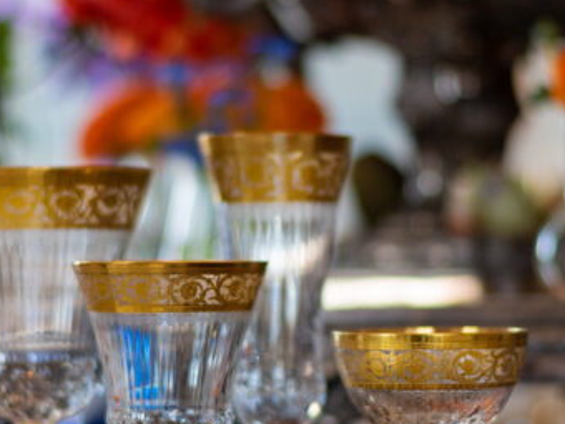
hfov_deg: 13.6
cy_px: 256
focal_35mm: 145
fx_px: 2367
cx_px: 273
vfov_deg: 10.2
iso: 250
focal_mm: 50
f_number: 1.8
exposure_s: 1/320
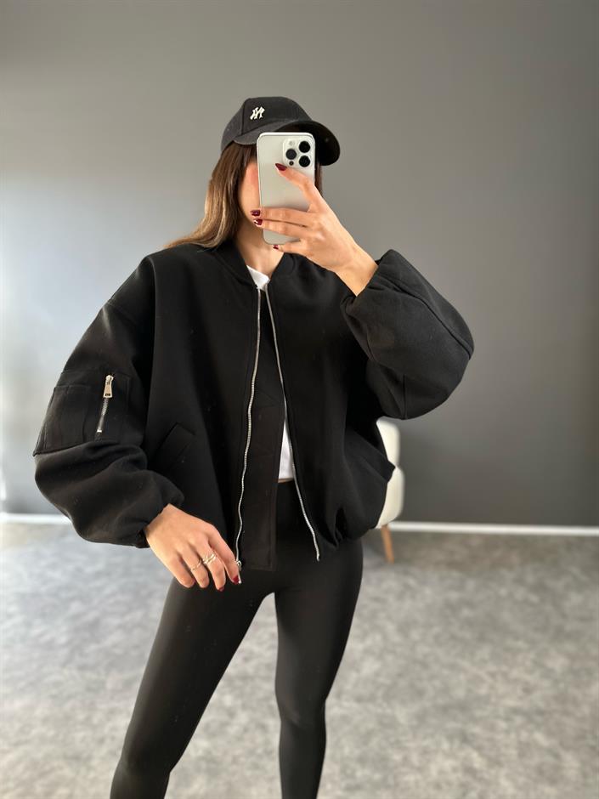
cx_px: 300
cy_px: 400
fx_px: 554
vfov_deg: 71.6
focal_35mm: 24
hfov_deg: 56.8
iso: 200
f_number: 1.78
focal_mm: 6.86
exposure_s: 1/121
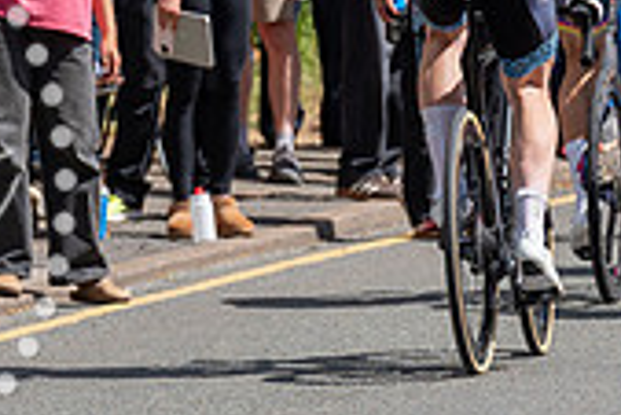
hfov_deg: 3.0
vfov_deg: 2.0
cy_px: -2
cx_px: 301
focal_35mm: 685
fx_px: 11826
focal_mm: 200
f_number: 5.6
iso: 250
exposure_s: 1/1000
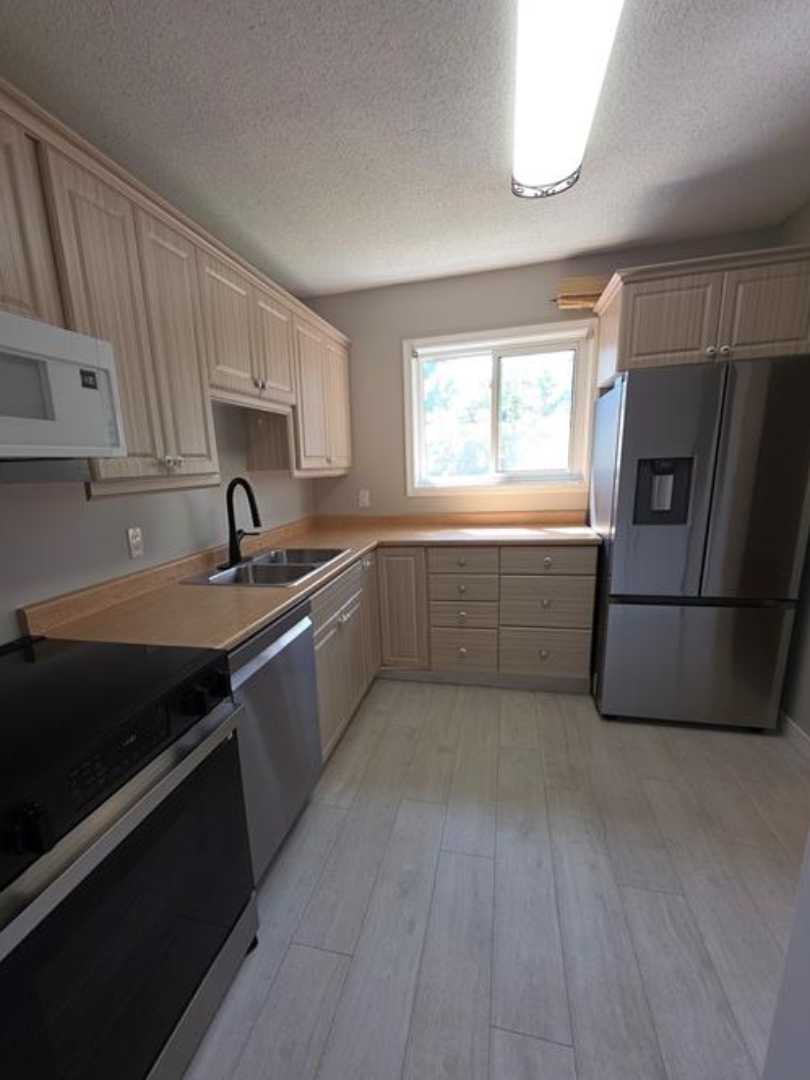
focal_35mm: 15
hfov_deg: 81.4
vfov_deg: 98.0
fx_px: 468
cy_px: 585
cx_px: 362
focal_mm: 2.2
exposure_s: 1/60
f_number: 1.9
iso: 40
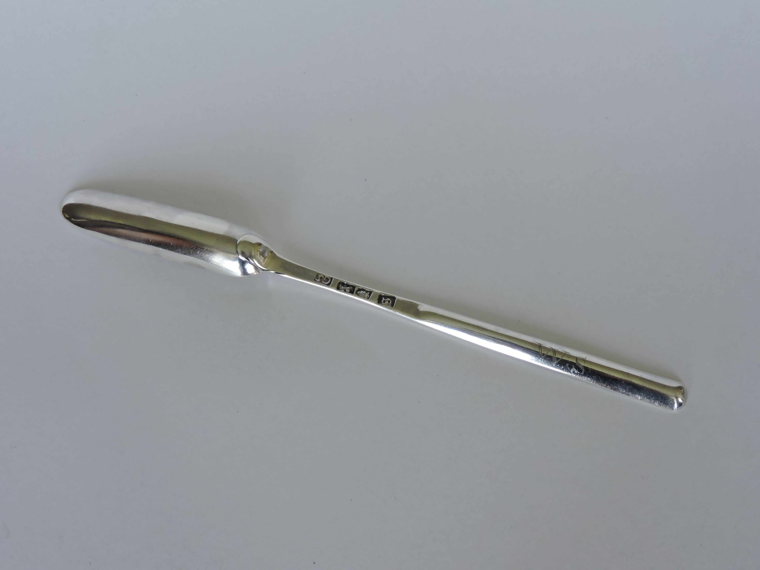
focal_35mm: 70
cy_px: 285
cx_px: 380
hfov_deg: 27.8
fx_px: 1537
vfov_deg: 21.0
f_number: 3.9
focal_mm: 12.5
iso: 220
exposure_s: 1/60
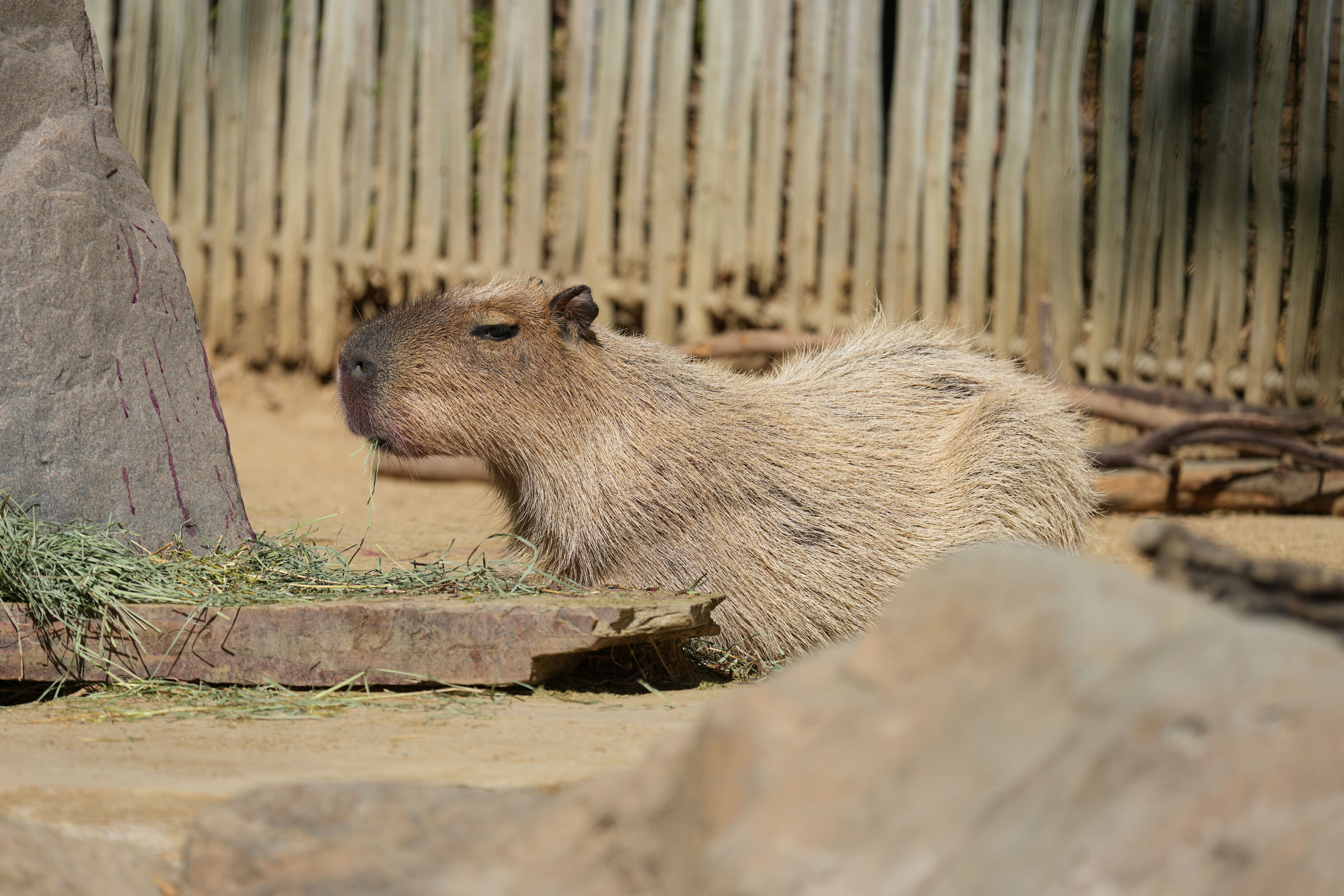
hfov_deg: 5.2
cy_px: 448
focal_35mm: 400
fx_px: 14932
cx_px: 672
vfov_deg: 3.4
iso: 100
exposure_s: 1/1000
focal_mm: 400
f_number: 5
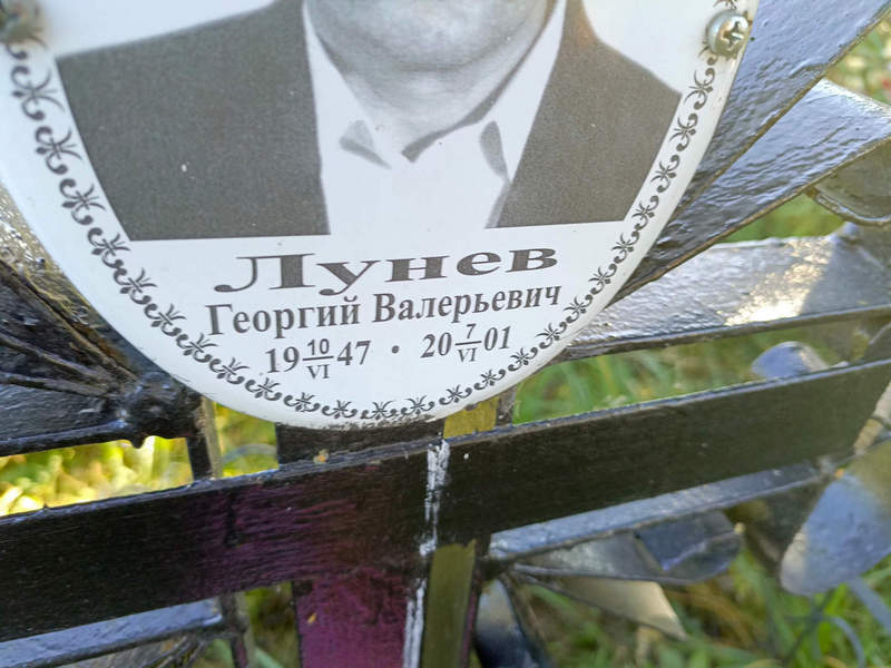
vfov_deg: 54.9
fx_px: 643
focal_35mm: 25
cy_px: 334
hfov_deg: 69.4
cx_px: 446
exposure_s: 1/100
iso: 172
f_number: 1.69
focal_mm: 4.76
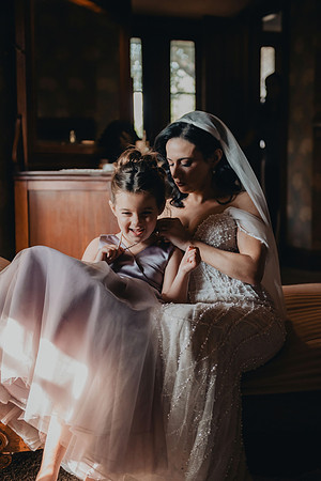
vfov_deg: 36.2
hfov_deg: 24.6
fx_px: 736
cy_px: 240
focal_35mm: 55
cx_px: 160
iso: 1250
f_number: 2.8
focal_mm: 55
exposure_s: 1/400
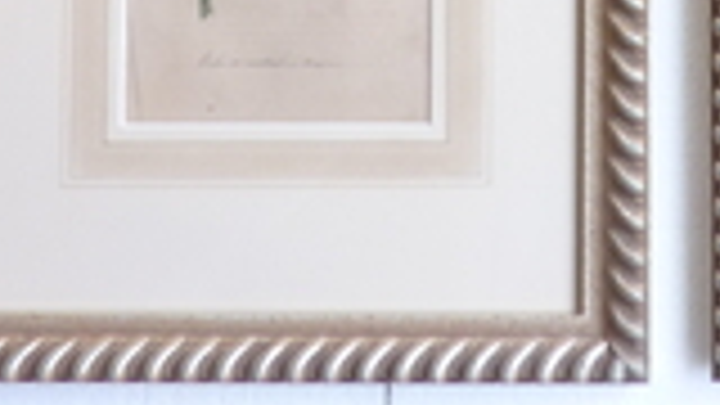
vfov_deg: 10.3
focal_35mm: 102
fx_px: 1947
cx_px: 612
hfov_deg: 20.6
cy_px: -576
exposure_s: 1/8
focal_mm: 4.1
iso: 80
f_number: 3.3
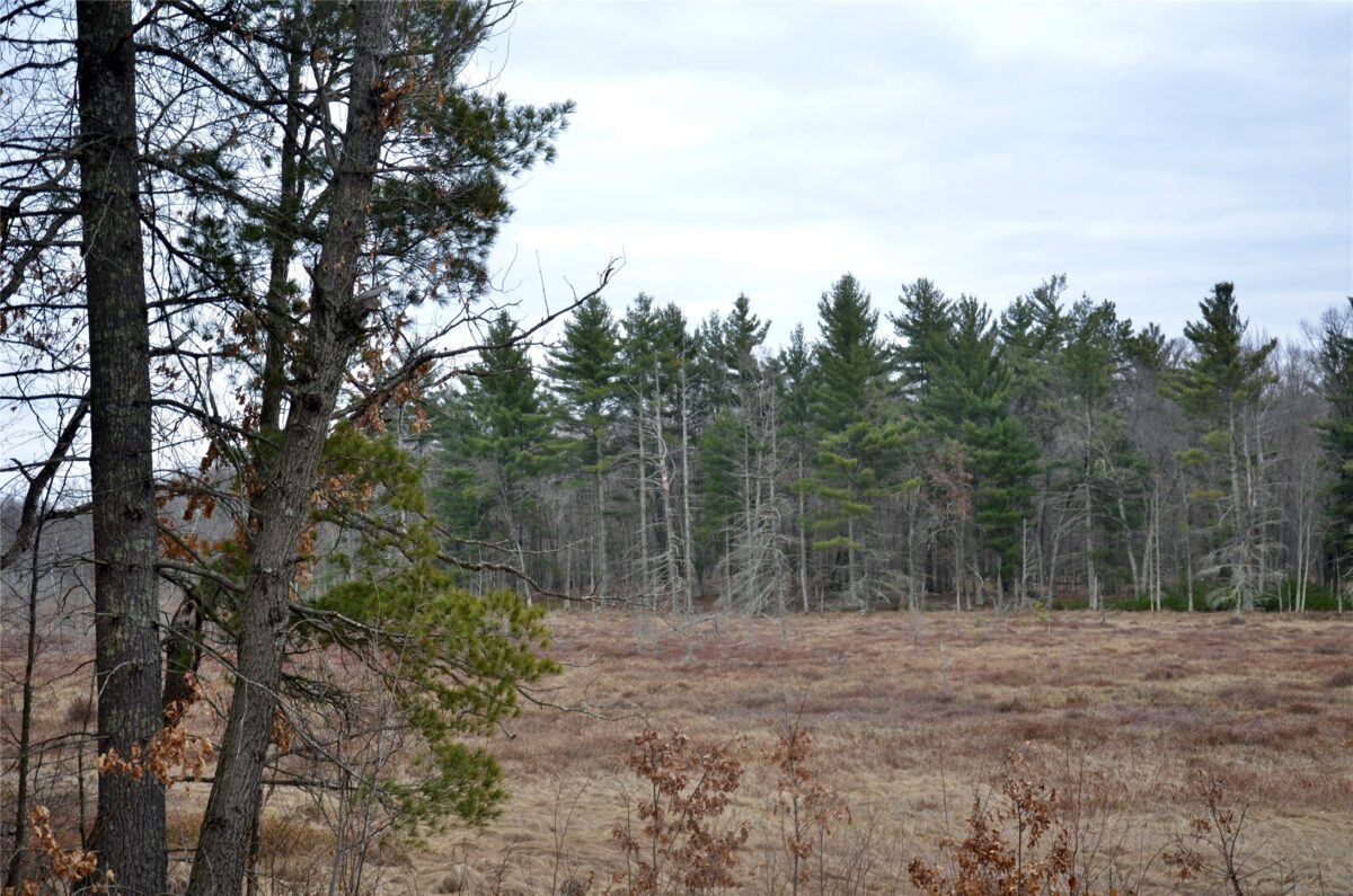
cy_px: 448
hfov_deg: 32.0
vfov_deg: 21.5
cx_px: 676
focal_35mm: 63
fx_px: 2363
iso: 400
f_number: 5.6
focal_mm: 42
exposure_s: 1/125
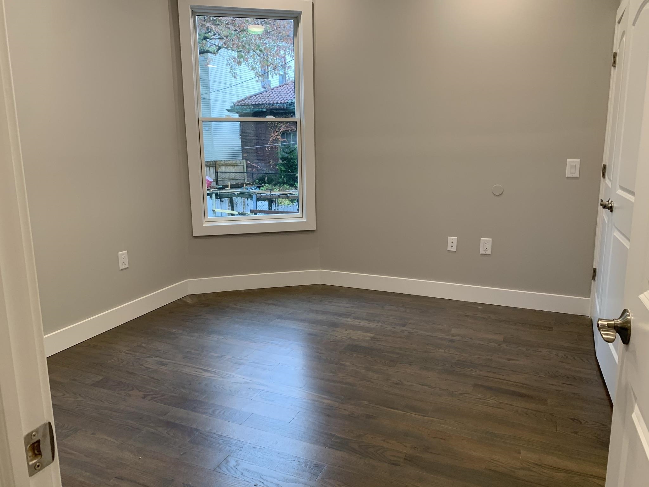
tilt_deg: -10.9
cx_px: 324
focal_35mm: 26
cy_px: 244
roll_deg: +0.5
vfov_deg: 53.1
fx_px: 487
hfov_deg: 67.3
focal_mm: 4.25
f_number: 1.8
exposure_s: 1/60
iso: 80
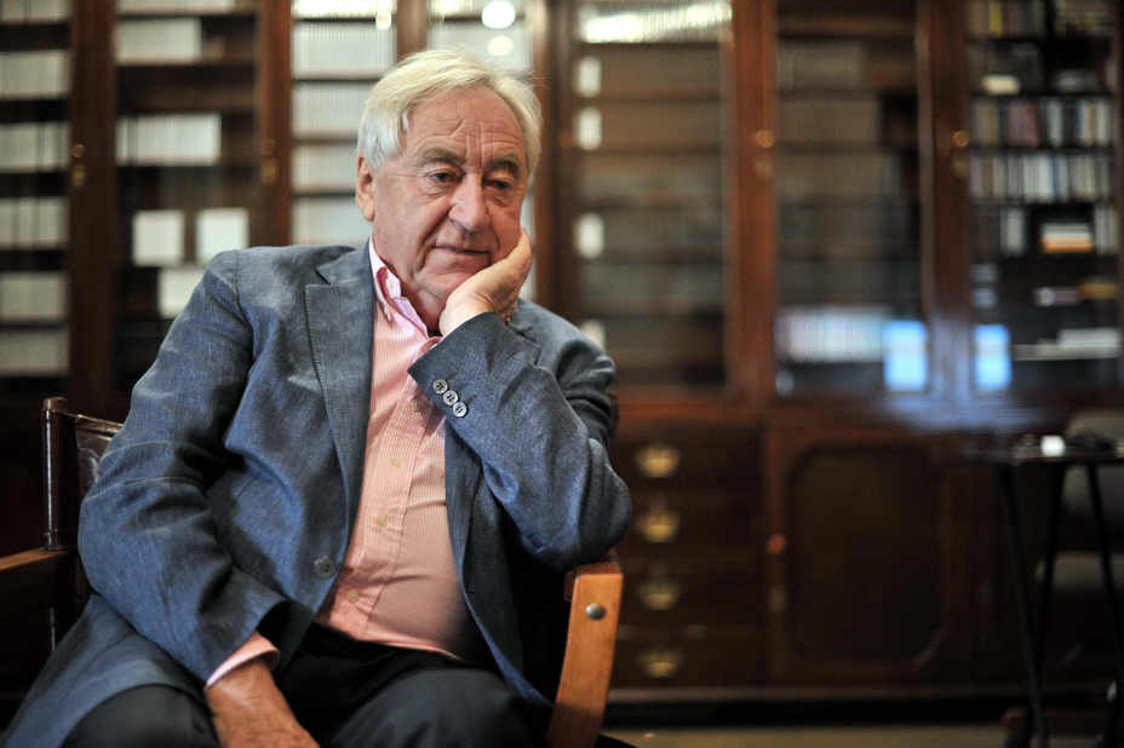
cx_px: 577
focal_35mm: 53
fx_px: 1654
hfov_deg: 37.5
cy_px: 379
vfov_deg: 25.5
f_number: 1.4
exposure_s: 1/160
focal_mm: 50
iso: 2000
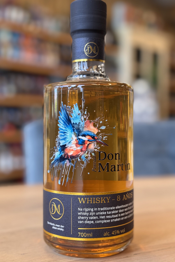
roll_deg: -0.3
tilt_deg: -1.1
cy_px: 131
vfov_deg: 39.6
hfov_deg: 27.0
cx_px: 89
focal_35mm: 50
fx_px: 365
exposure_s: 1/100
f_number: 1.78
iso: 160
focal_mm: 6.76
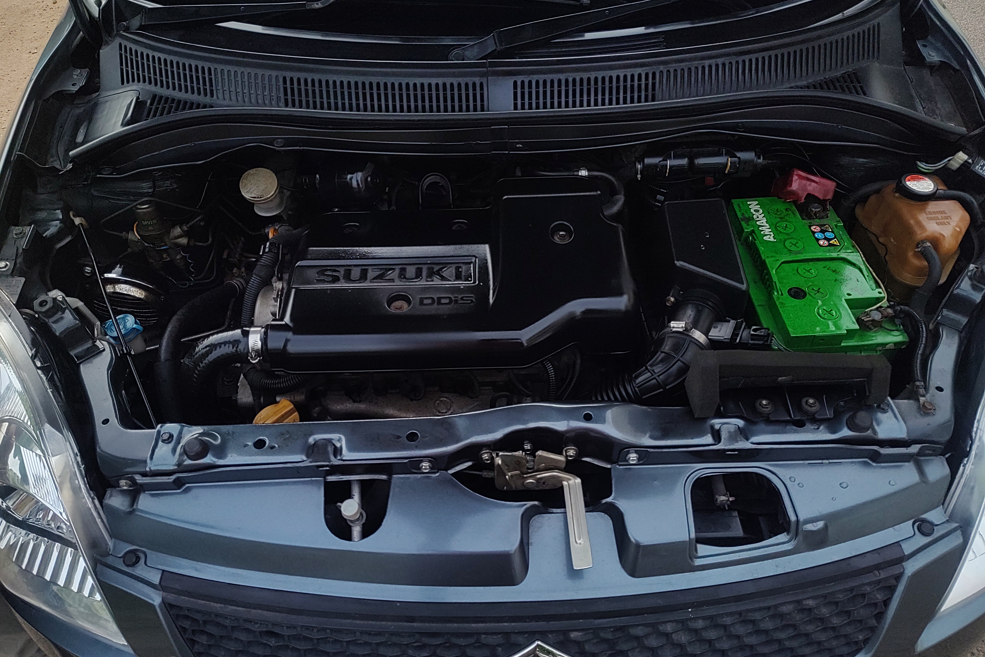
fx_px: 657
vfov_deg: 53.1
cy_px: 338
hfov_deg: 73.7
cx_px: 491
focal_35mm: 24
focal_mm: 5.56
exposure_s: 1/630
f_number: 1.8
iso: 100
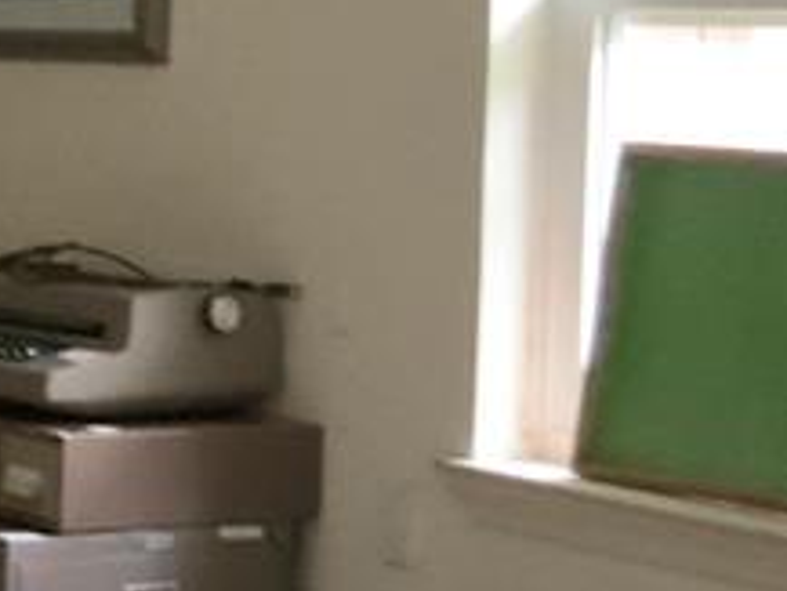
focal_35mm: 137
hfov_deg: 13.1
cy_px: 363
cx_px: -580
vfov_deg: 10.8
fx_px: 3116
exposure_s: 1/30
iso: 500
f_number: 1.8
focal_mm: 3
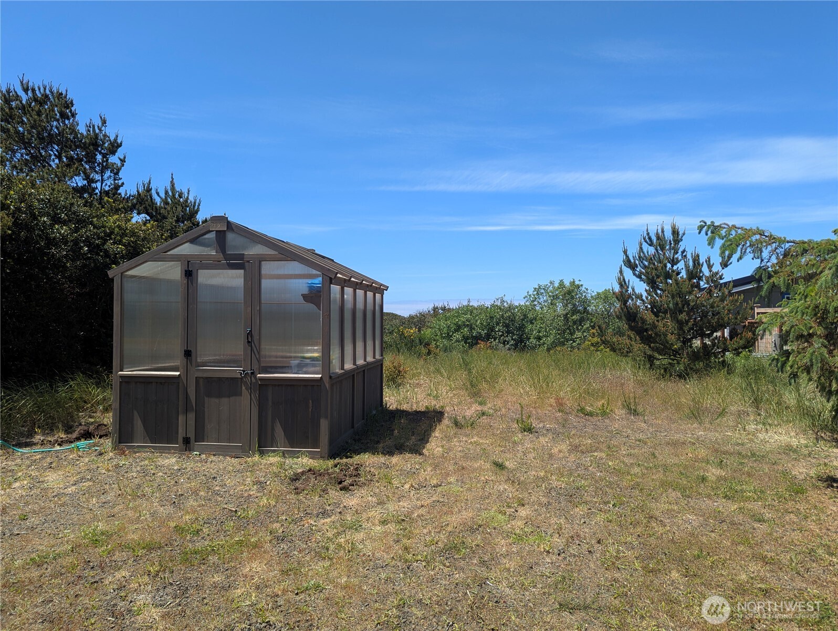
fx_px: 582
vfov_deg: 56.9
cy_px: 316
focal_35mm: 24
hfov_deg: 71.5
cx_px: 419
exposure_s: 1/1742
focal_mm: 6.81
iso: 46
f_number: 1.85
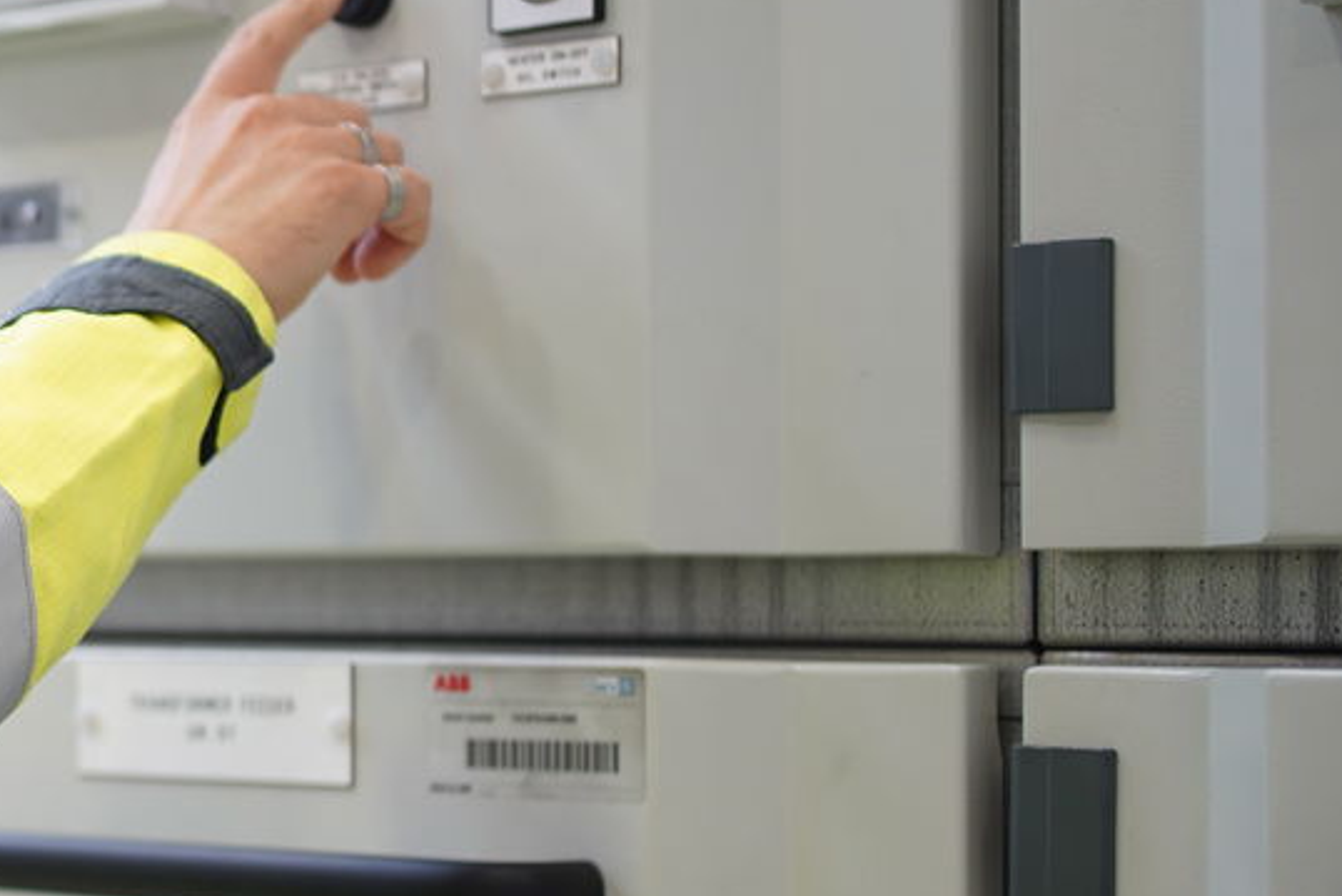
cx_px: -496
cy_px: 500
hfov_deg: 18.1
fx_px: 3878
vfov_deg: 13.2
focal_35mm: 104
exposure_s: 1/160
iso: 200
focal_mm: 35
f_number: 1.4
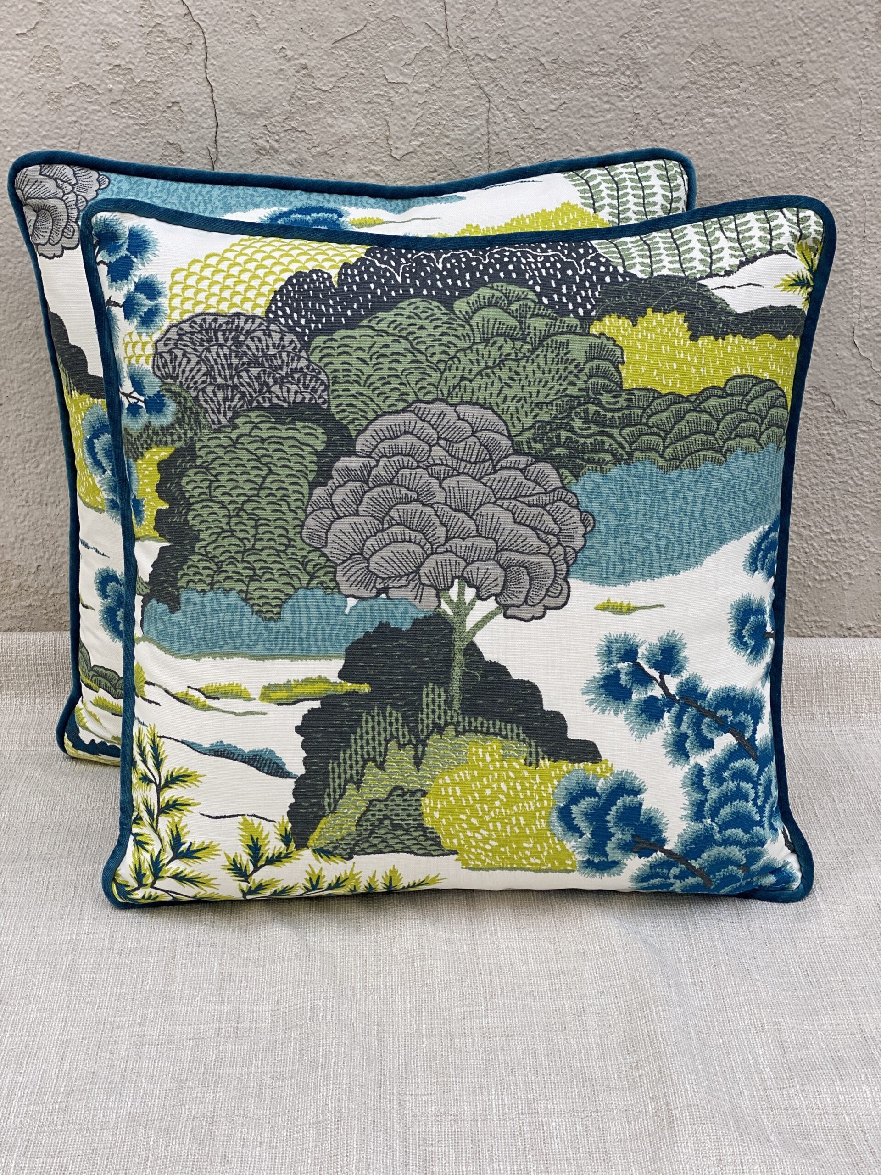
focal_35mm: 52
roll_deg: +0.4
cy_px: 588
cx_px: 440
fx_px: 1765
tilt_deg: -22.1
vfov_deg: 36.8
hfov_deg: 28.0
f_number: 2
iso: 25
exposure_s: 1/122
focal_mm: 6
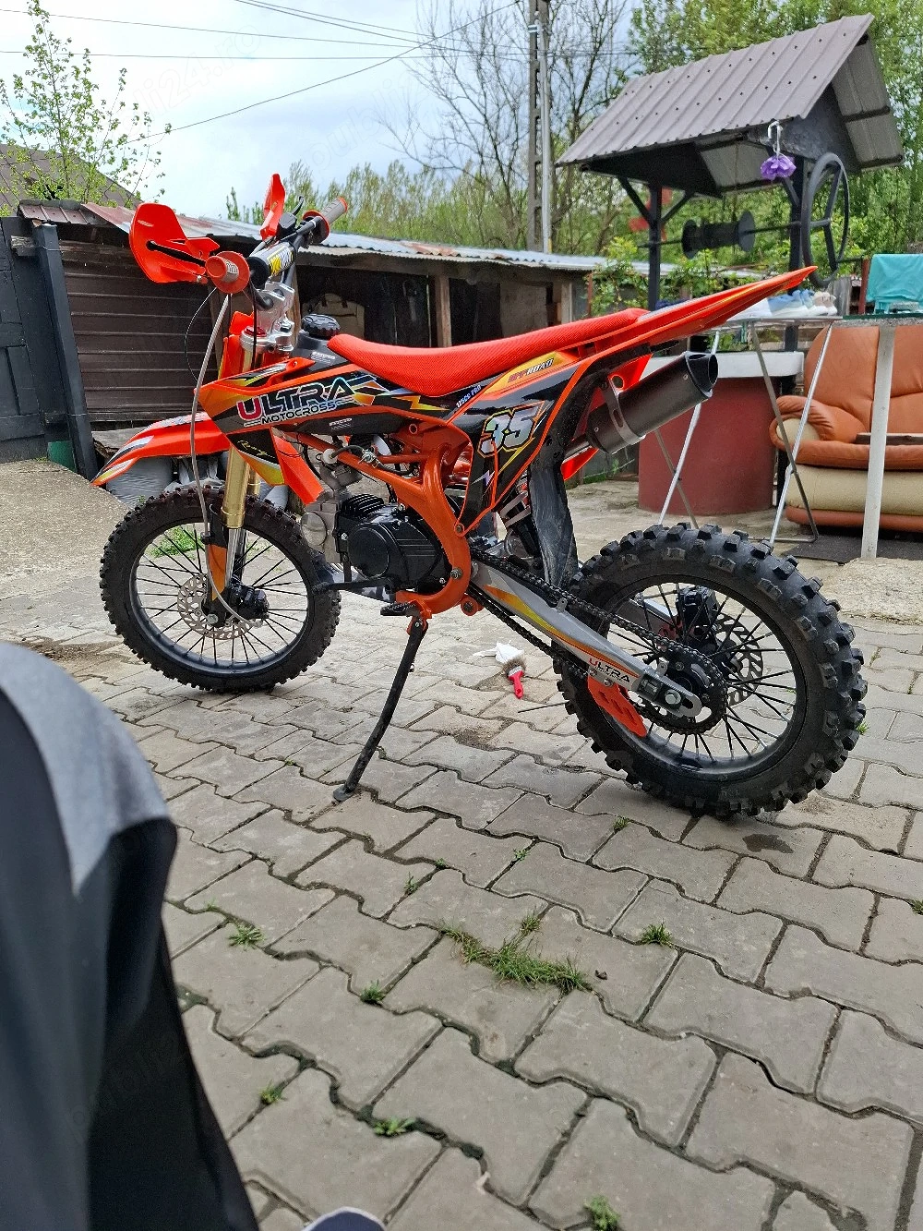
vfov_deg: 73.9
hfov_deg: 58.9
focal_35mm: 23
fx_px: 818
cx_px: 462
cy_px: 616
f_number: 1.8
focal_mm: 5.54
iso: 50
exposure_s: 1/769
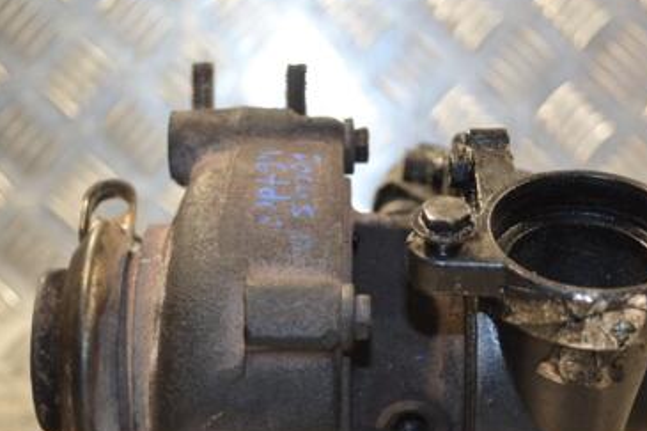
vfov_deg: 17.2
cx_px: 355
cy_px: 300
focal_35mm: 79
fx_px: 1419
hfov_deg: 25.7
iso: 360
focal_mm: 32
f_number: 4.8
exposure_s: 1/60
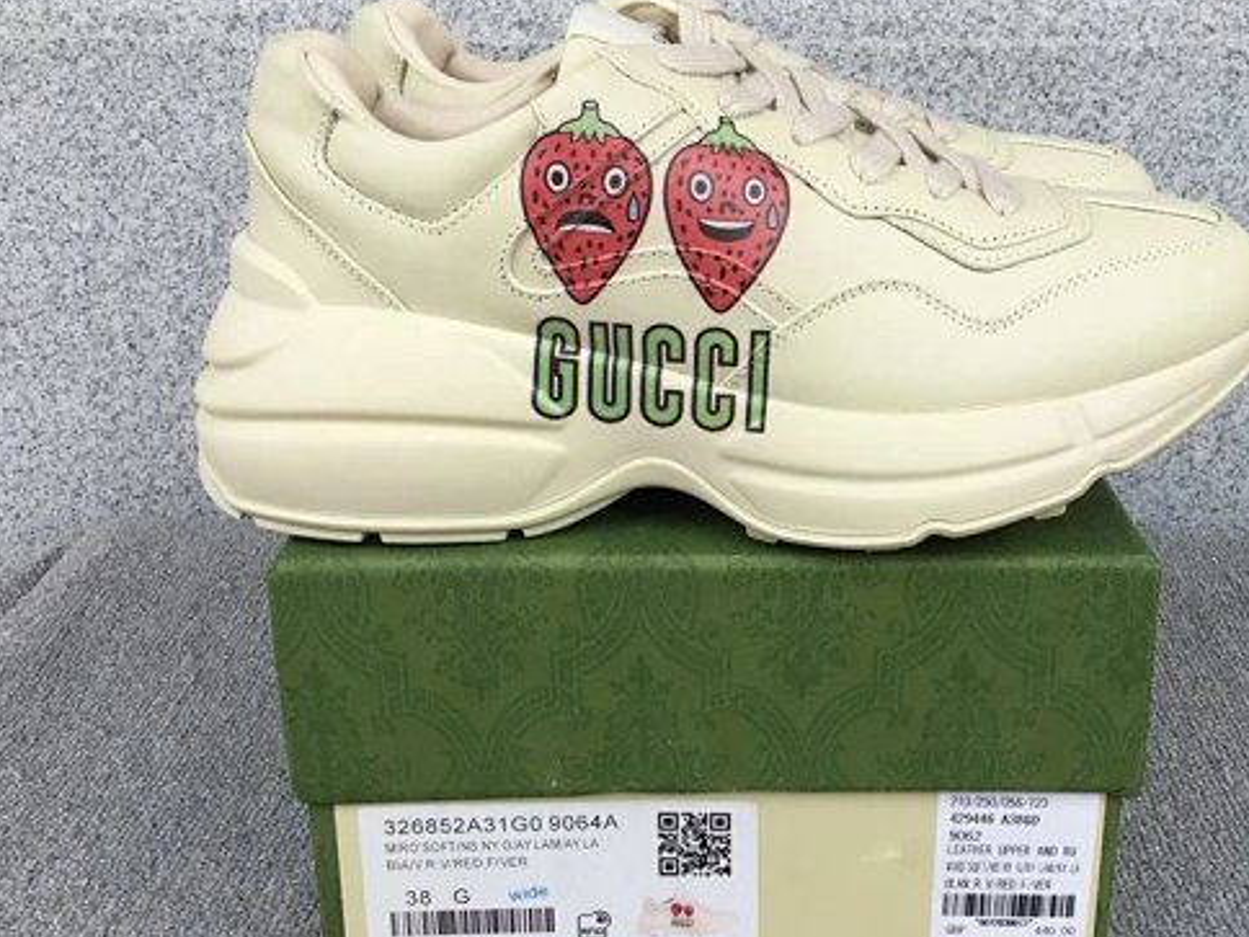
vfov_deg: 35.1
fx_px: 1479
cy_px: 462
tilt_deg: -20.0
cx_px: 733
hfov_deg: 45.6
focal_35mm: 41
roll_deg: +0.4
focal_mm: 3.3
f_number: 2.4
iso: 25
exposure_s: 1/543
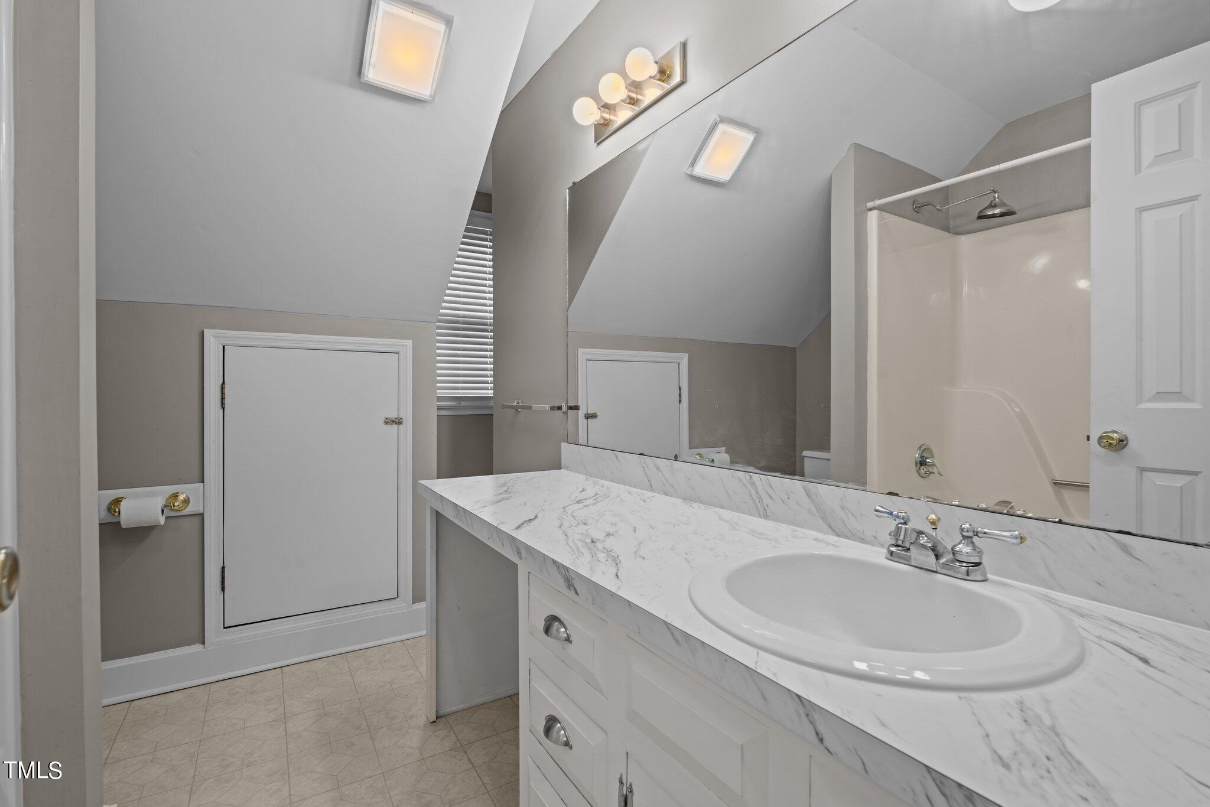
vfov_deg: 70.5
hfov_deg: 93.3
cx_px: 605
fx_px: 571
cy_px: 404
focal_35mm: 17
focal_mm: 17
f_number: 8
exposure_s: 2
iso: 320
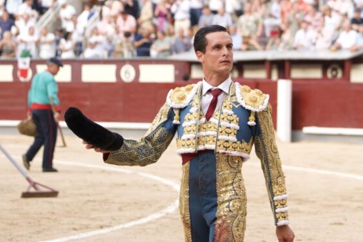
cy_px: 153
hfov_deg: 21.4
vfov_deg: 14.4
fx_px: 958
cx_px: 216
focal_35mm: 95
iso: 400
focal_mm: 70
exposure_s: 1/640
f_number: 2.8
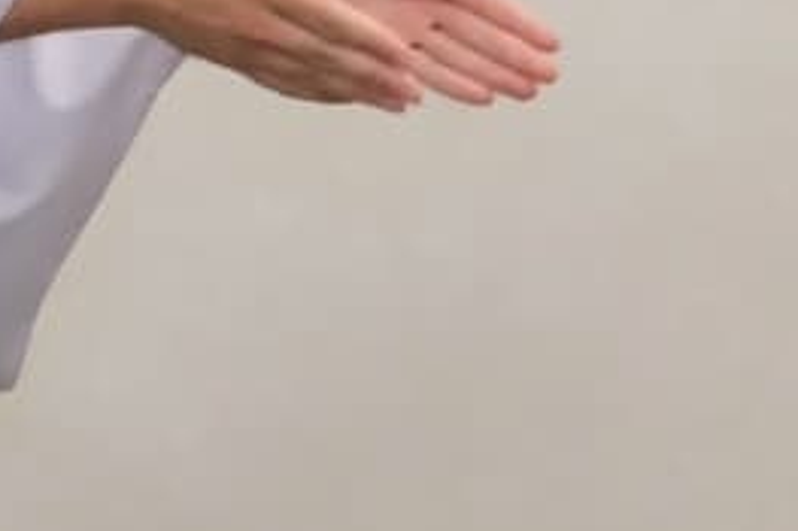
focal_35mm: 197
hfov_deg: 10.2
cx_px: 1104
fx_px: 4364
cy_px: 88
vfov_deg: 7.0
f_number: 7.1
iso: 3200
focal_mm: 24
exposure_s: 1/80
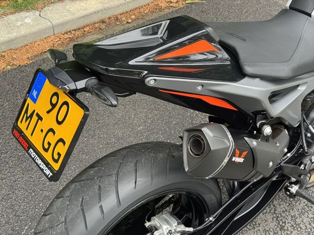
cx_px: 157
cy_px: 118
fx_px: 435
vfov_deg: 30.3
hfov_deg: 39.7
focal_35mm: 48
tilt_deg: -46.0
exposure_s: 1/121
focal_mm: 6.76
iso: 80
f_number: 1.78
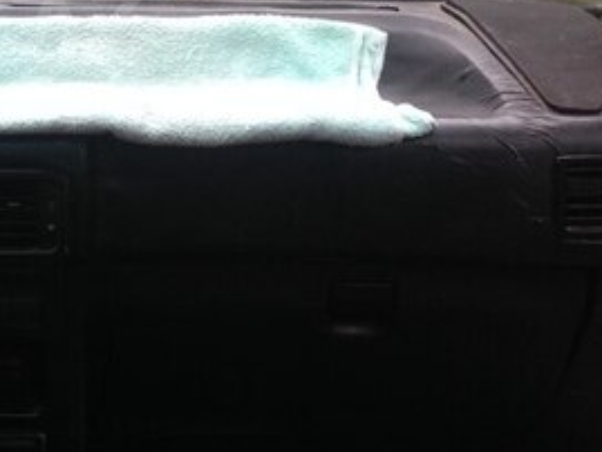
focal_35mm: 81
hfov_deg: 22.5
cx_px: -87
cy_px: 21
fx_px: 1409
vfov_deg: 17.9
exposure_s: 1/20
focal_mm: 4.12
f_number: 2.4
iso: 100
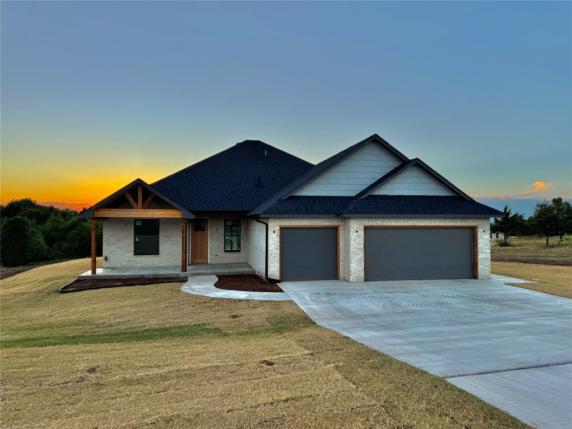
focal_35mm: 24
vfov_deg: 56.8
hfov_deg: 71.6
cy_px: 214
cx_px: 286
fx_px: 397
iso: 80
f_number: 1.78
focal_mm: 6.76
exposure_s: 1/832
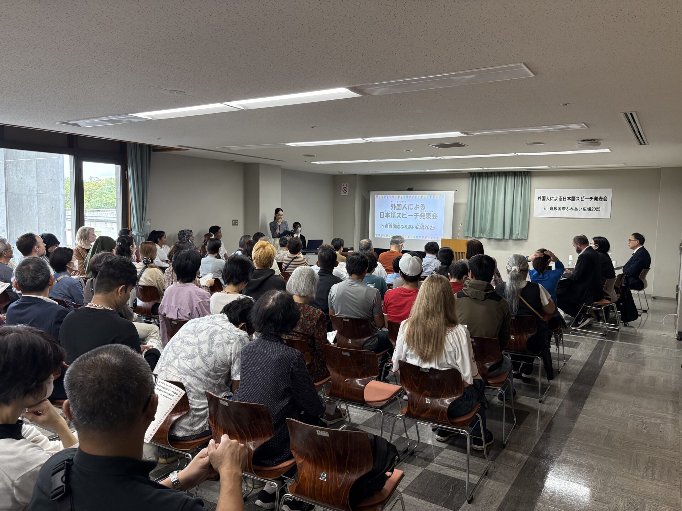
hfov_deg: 67.3
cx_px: 341
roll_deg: -1.0
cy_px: 256
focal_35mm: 26
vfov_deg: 53.1
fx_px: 512
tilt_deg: -6.7
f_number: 1.6
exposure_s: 1/120
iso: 160
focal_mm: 5.96
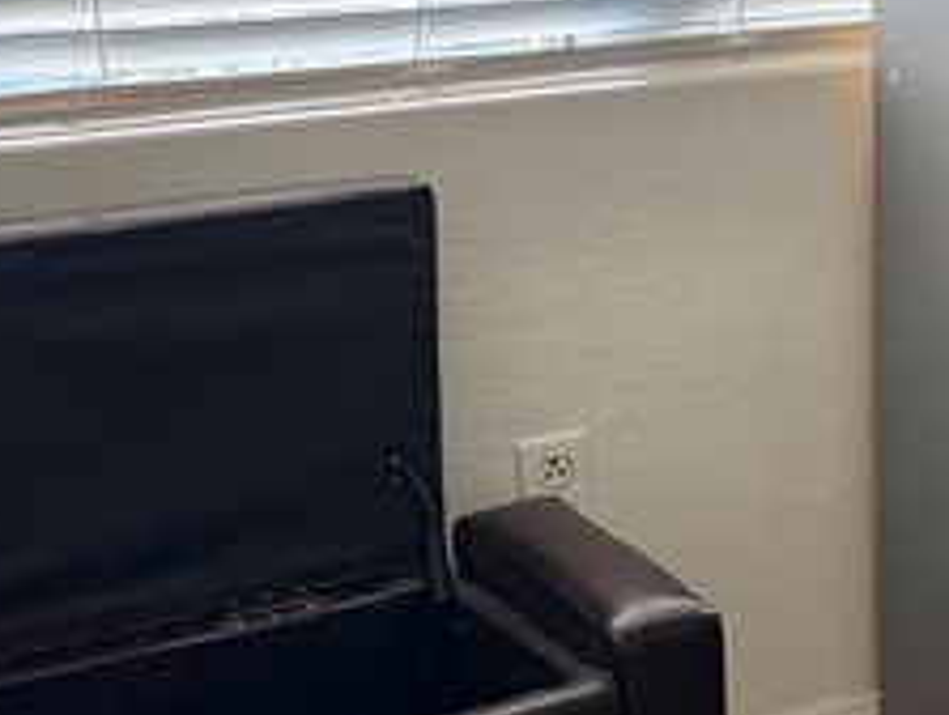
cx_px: 2043
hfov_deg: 14.2
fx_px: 3021
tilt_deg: -7.0
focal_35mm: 110
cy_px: -68
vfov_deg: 13.2
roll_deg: -1.7
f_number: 1.78
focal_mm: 6.76
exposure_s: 1/269
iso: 80
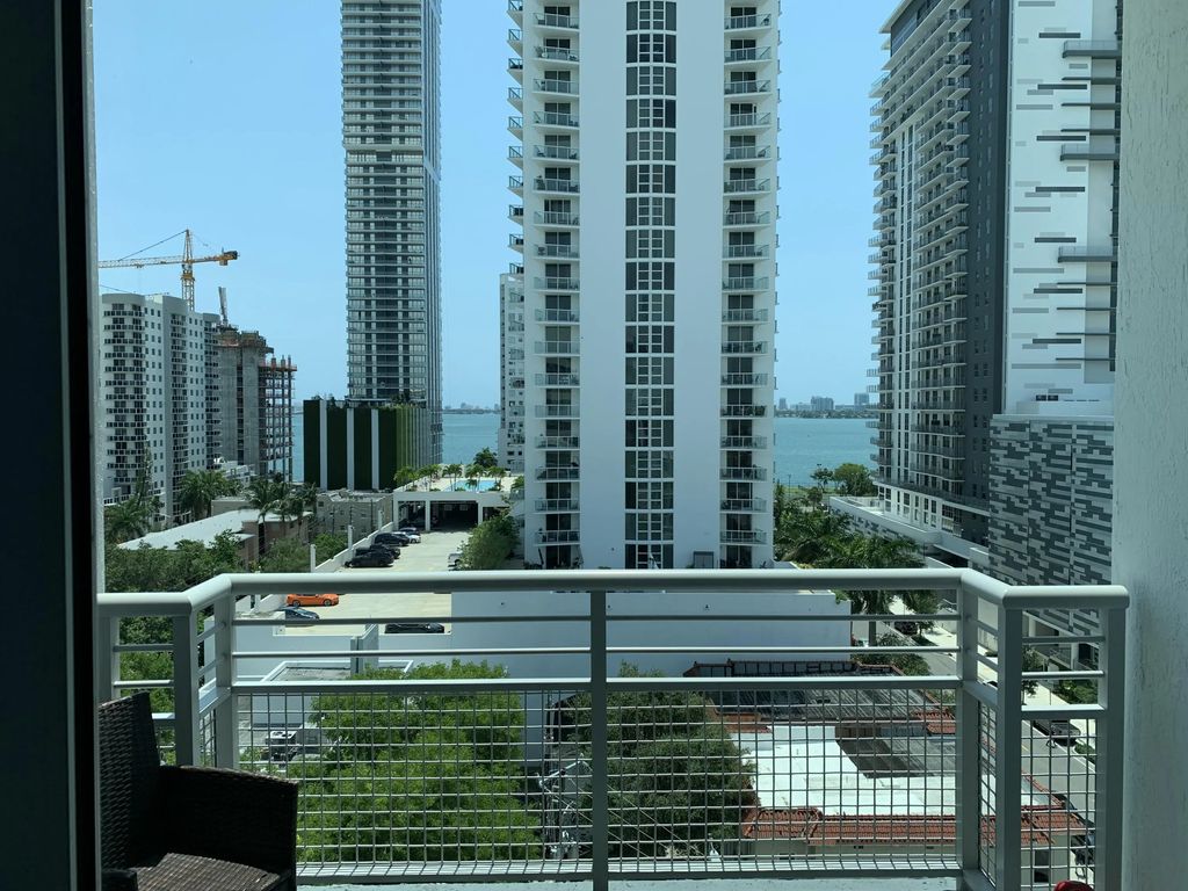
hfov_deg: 67.3
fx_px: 892
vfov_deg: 53.1
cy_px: 446
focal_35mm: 26
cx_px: 594
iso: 25
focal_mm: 4.25
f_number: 1.8
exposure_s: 1/1812
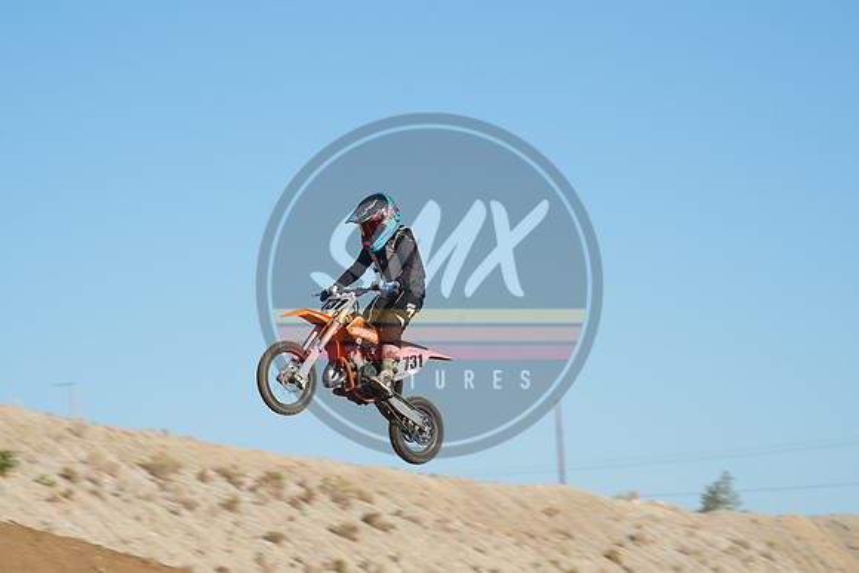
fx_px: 3962
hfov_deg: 12.4
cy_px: 286
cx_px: 430
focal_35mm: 166
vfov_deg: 8.3
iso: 200
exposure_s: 1/250
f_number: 11
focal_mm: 166
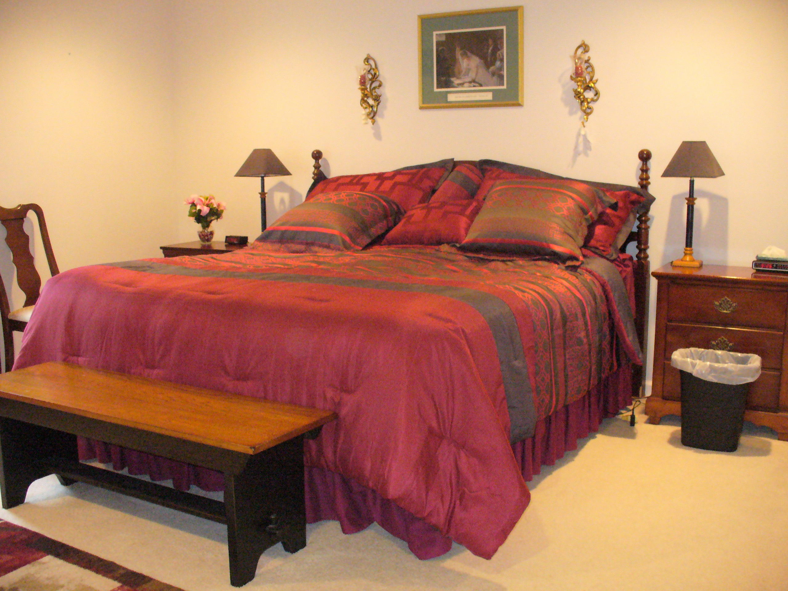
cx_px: 394
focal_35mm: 37
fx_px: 842
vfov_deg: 38.7
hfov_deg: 50.1
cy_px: 296
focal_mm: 6.1
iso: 400
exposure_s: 1/15
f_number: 2.8
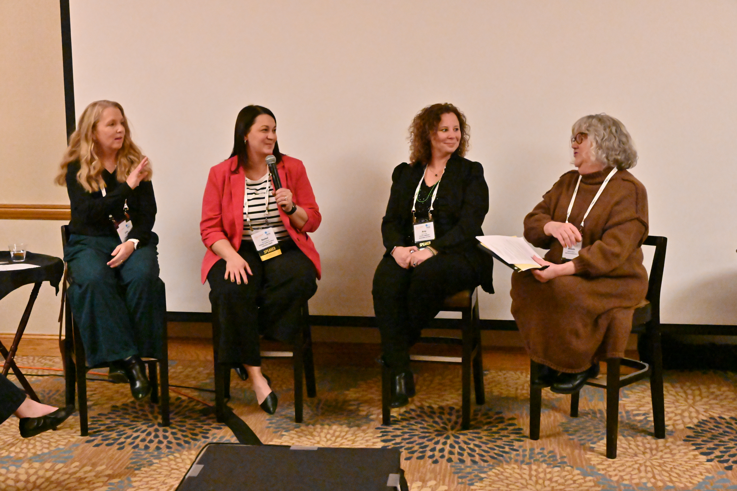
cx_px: 368
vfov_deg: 27.5
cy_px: 246
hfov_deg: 40.3
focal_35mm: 49
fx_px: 1003
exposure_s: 1/60
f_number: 8
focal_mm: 49
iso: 22800
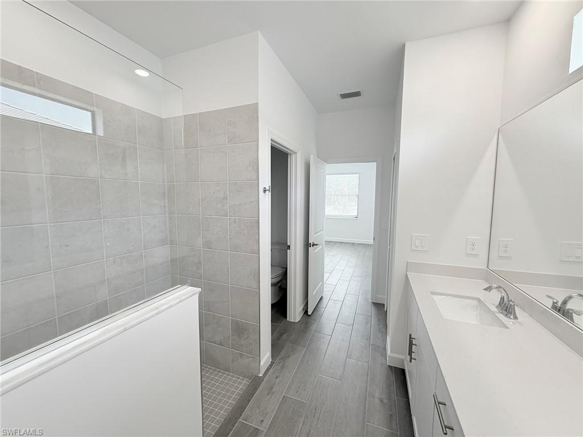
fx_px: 236
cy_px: 218
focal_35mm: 14
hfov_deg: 102.1
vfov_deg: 85.7
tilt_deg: -5.7
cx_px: 292
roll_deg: -0.7
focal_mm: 2.22
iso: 160
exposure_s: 1/120
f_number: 2.2
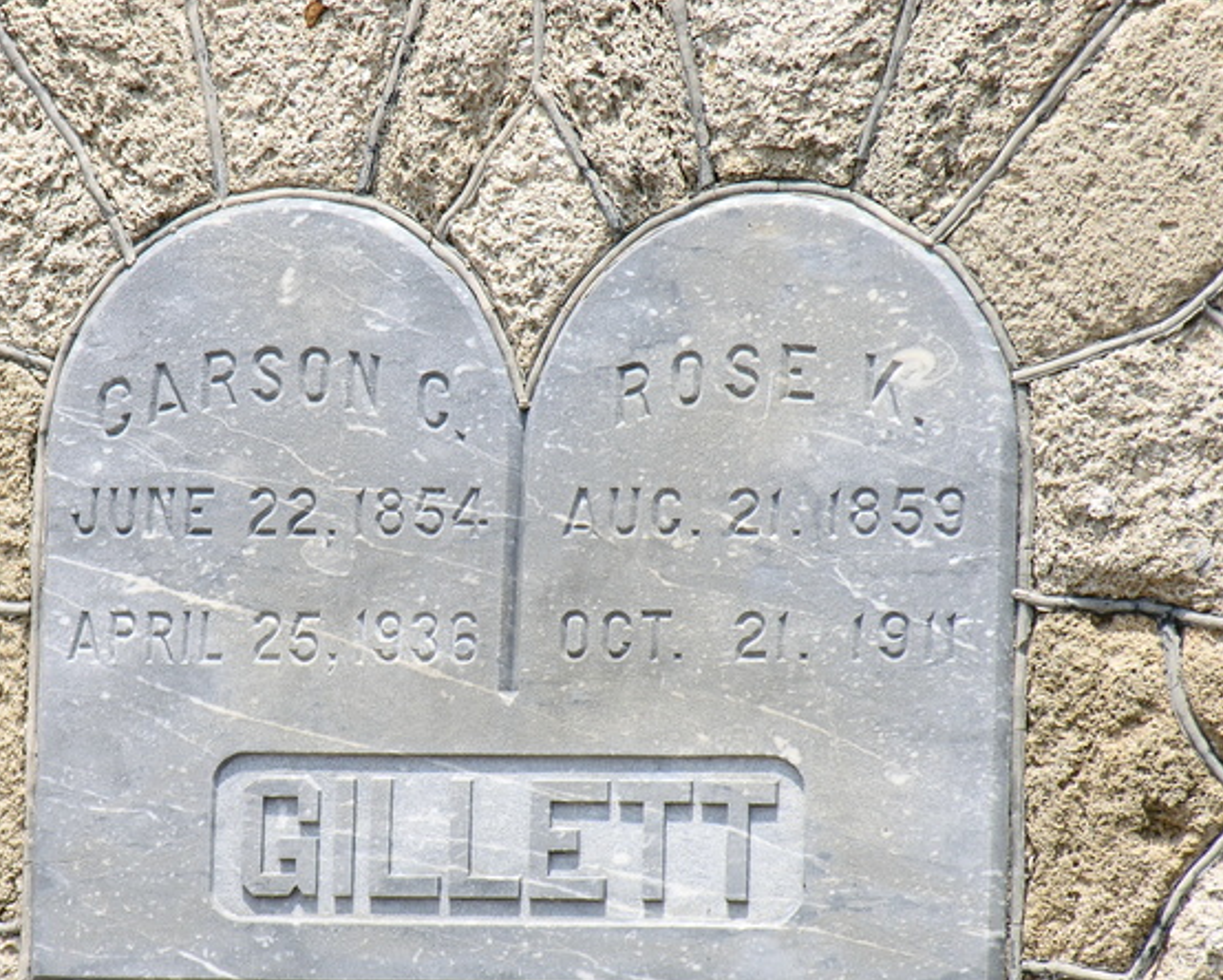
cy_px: 598
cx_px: 402
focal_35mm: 488
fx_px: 17676
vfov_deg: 3.2
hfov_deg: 4.0
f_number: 5.2
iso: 50
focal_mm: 89
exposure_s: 1/265
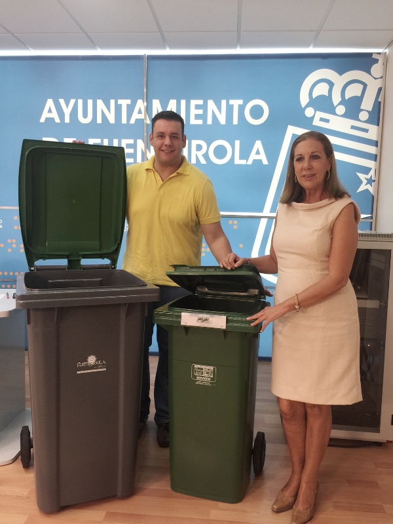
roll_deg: -1.8
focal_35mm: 29
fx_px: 439
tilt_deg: -5.7
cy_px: 262
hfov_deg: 48.2
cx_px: 196
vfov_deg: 61.7
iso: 32
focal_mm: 4.15
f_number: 2.2
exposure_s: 1/33
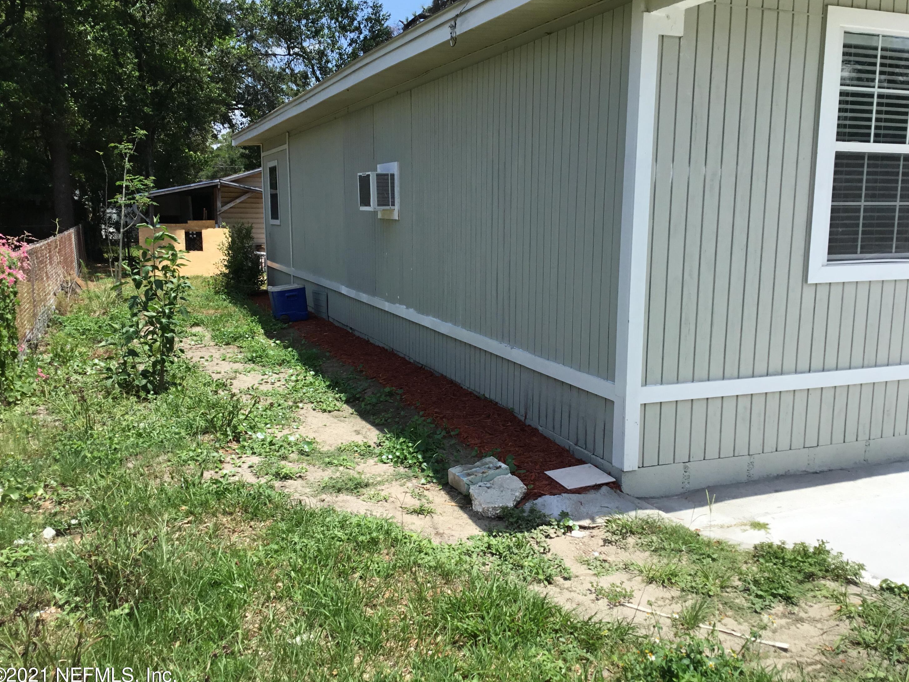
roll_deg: +0.1
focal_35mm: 32
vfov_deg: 44.2
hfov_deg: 56.8
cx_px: 459
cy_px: 350
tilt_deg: -9.3
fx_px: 840
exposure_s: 1/1131
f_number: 2.4
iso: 25
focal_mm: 3.3
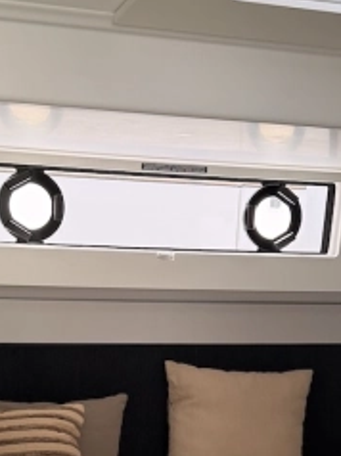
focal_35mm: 74
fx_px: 974
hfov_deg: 19.8
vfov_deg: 24.9
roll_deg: -1.8
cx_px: 140
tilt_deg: -10.4
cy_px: 471
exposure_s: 1/197
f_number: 1.78
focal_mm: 6.76
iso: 160
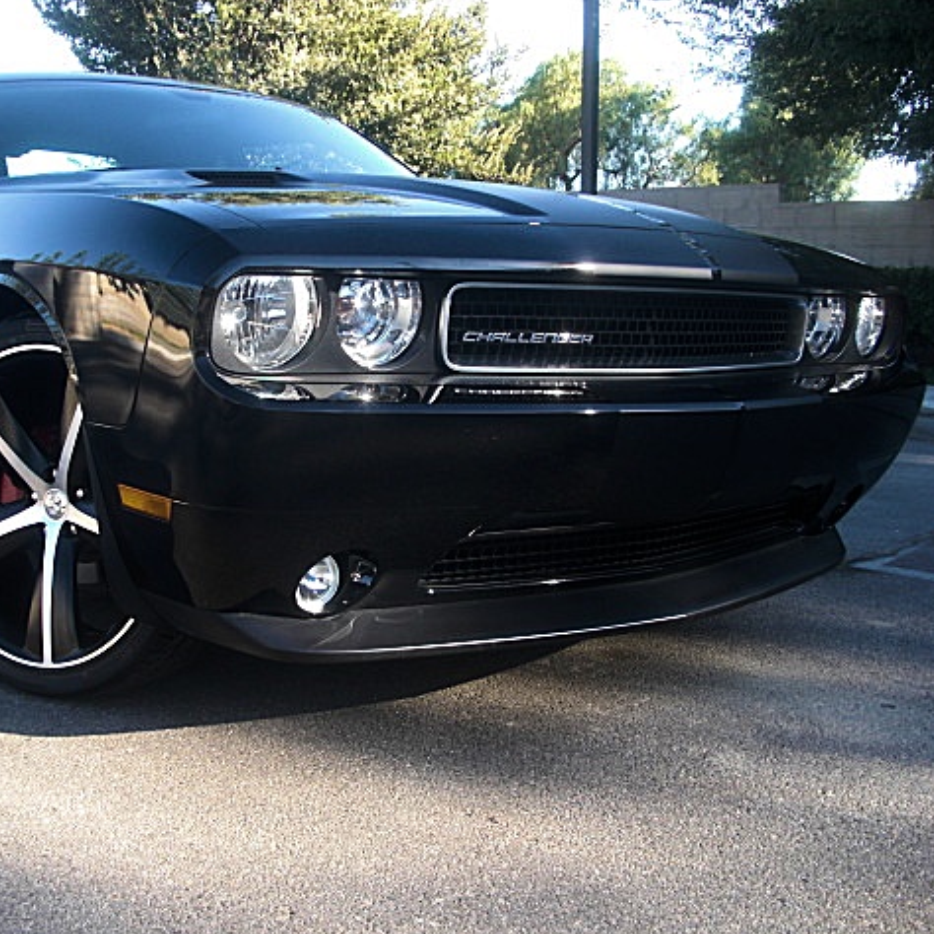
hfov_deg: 39.0
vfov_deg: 39.2
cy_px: 471
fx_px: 1313
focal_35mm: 43
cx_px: 363
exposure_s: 1/100
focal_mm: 6.3
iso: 50
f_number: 2.8
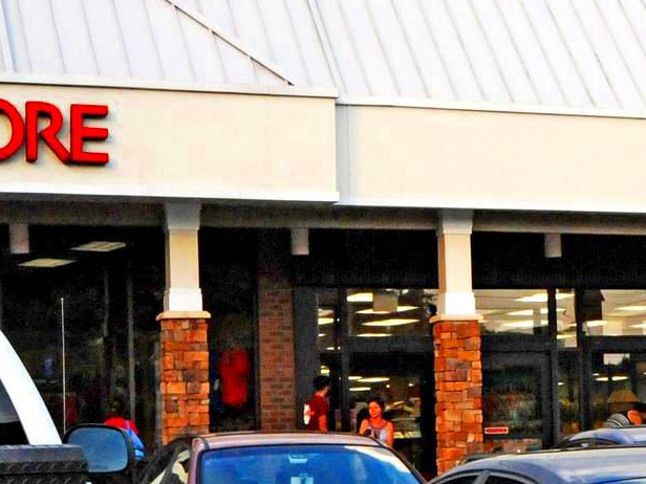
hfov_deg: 16.5
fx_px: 2146
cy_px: 352
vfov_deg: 12.8
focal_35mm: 115
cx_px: 759
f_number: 10
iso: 1250
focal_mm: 24
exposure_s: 1/400
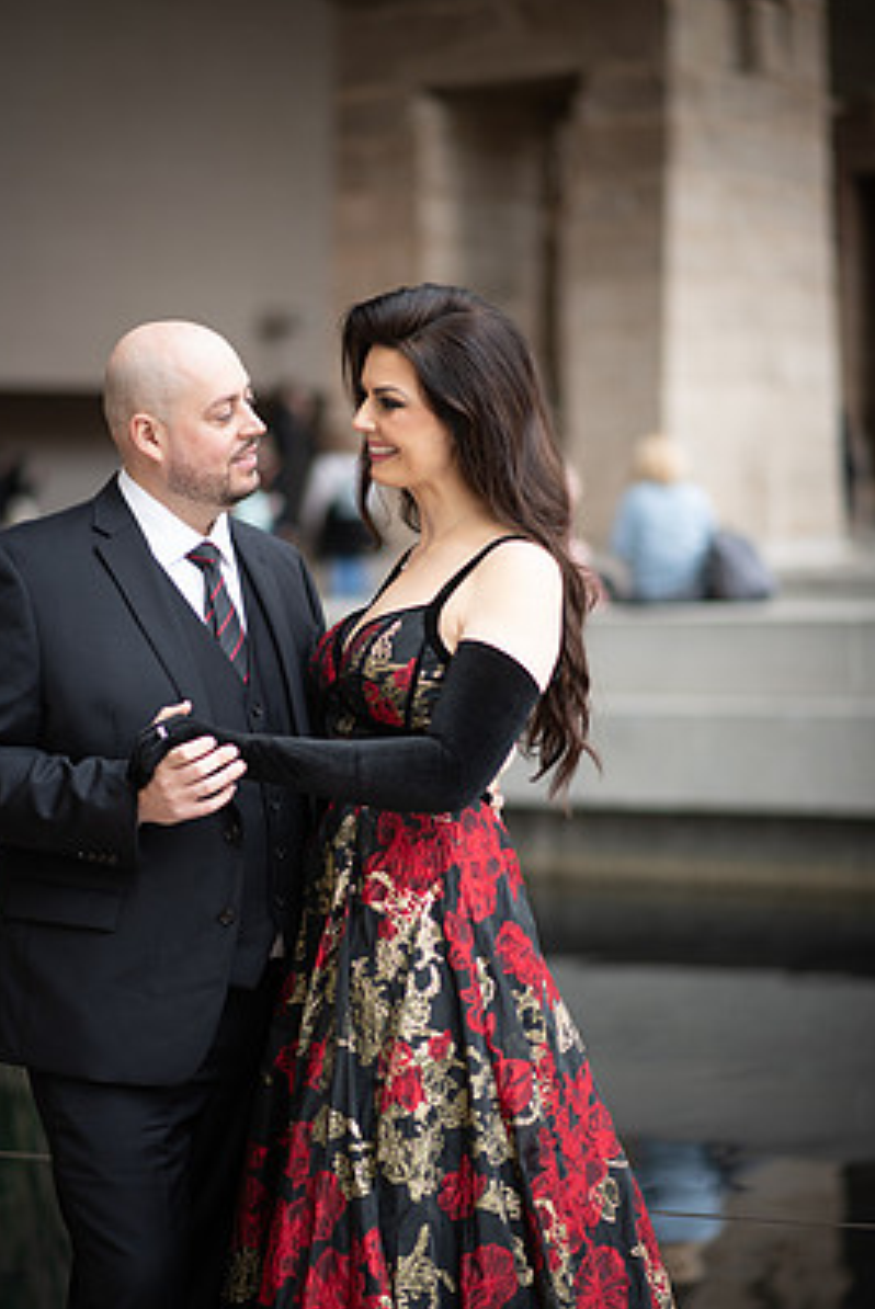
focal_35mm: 96
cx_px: 398
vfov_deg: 21.2
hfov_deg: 14.3
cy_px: 733
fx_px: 3494
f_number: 1.8
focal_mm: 85
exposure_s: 1/200
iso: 250
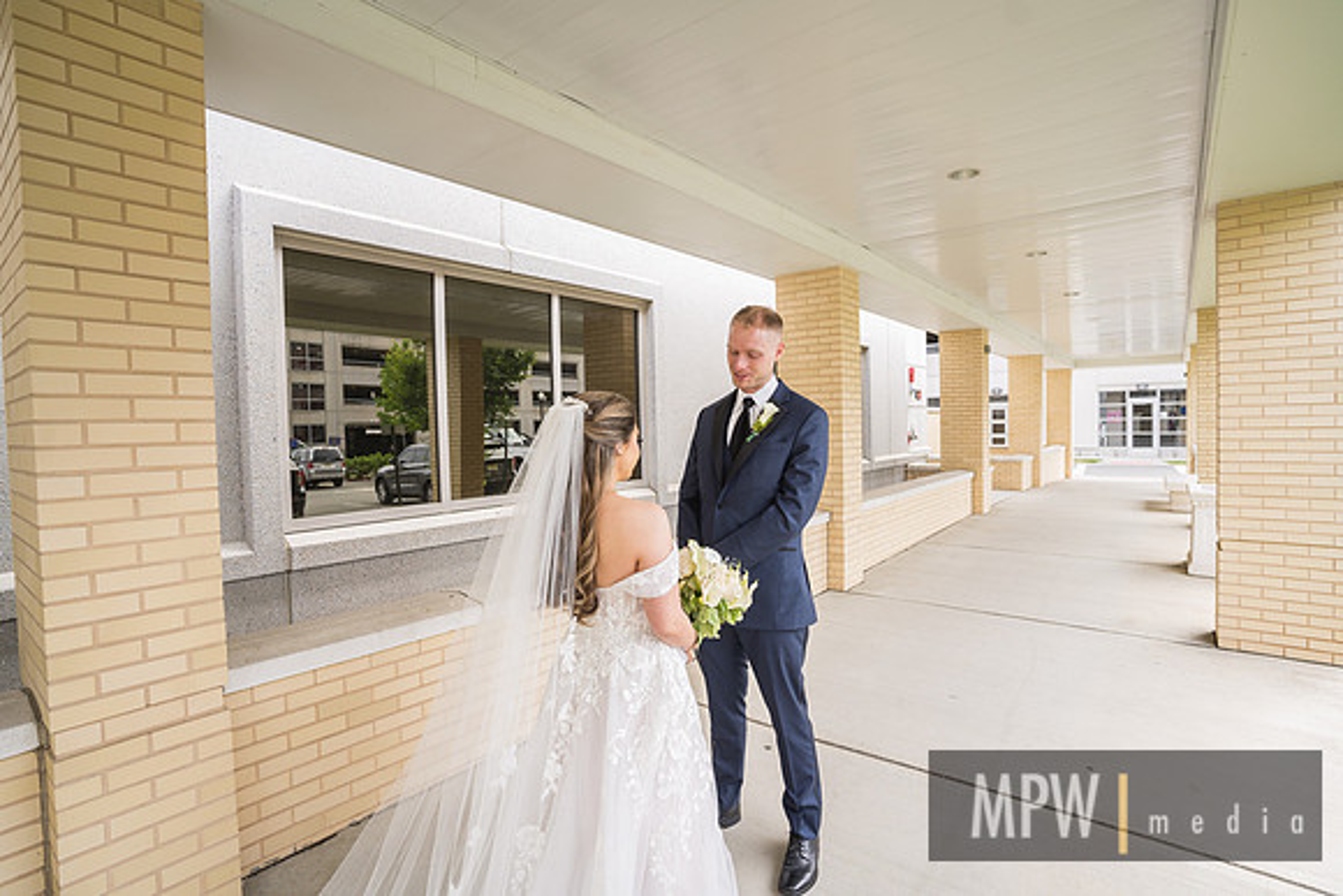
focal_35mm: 17
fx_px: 634
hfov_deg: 93.3
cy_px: 448
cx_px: 672
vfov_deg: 70.5
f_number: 2.8
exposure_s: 1/160
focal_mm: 17
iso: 100
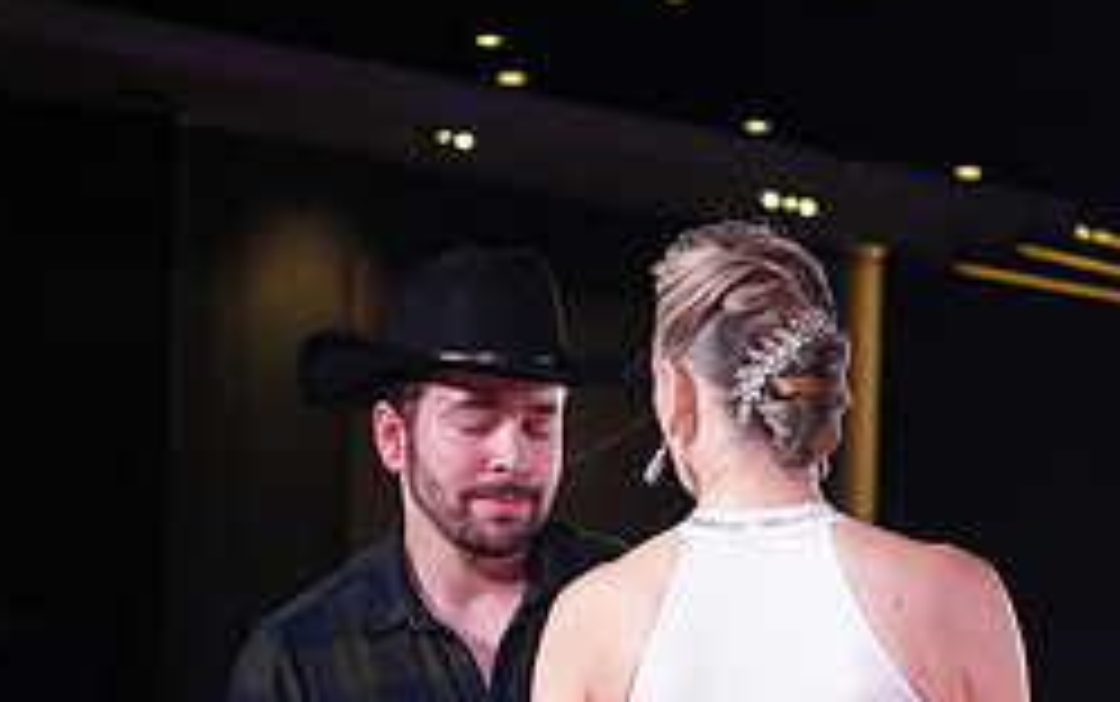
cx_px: 627
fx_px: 5070
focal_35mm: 166
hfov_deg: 12.6
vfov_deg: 7.7
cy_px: 1179
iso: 2500
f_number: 4
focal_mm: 70
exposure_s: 1/400
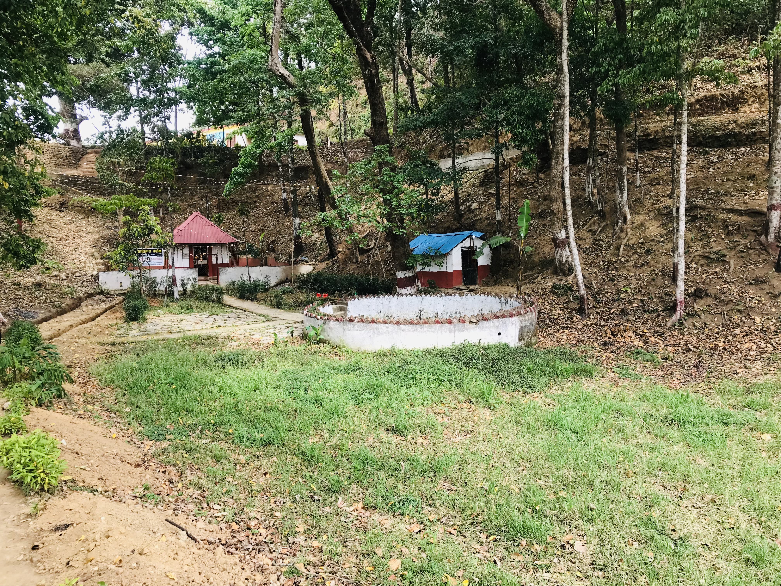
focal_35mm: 28
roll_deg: +1.1
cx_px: 390
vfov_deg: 49.7
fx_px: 632
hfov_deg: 63.4
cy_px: 293
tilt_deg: -3.8
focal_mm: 3.99
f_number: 1.8
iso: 20
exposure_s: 1/152
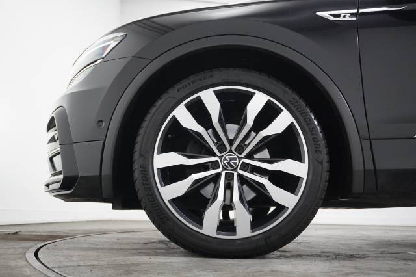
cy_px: 138
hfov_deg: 53.2
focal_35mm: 36
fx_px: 416
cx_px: 208
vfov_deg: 36.8
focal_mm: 24
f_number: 4
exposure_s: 1/200
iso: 3200
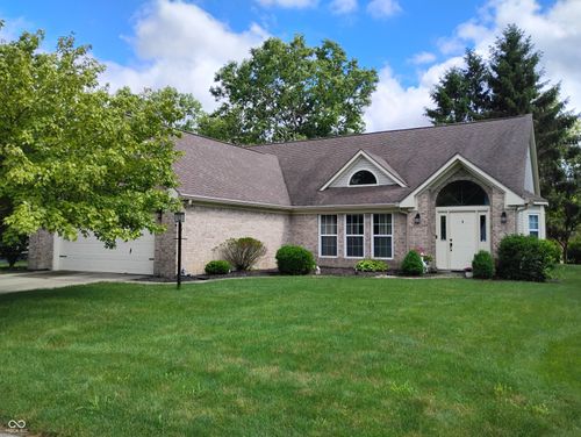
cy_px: 218
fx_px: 470
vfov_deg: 49.8
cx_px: 290
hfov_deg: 63.4
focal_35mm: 28
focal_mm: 4.26
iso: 100
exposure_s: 1/620
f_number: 1.8
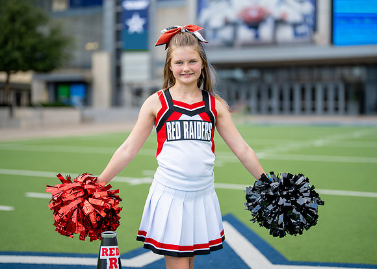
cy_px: 119
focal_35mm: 59
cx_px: 196
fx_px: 633
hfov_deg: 33.2
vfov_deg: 24.0
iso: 160
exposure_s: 1/1250
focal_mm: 50
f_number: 1.2
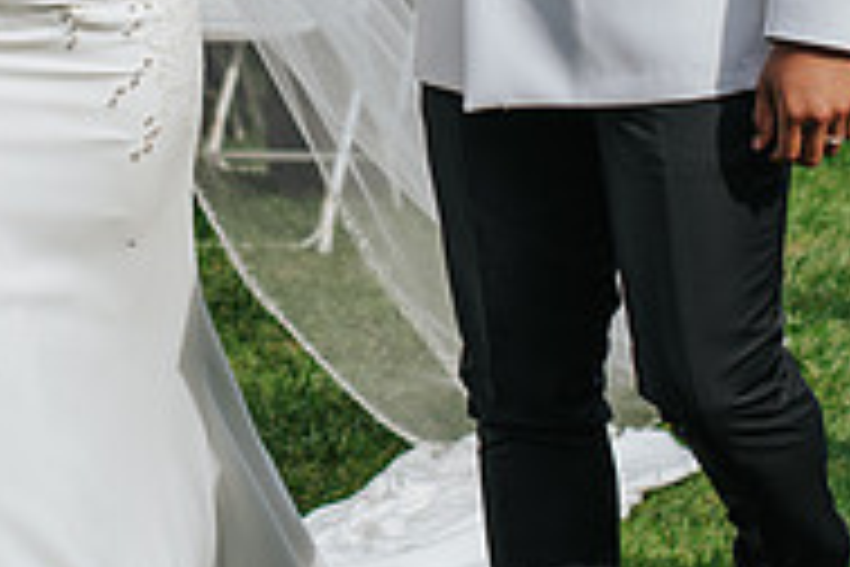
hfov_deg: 12.1
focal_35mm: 169
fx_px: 3990
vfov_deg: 8.0
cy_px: -191
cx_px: 156
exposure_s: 1/1600
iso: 140
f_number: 3.2
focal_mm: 50
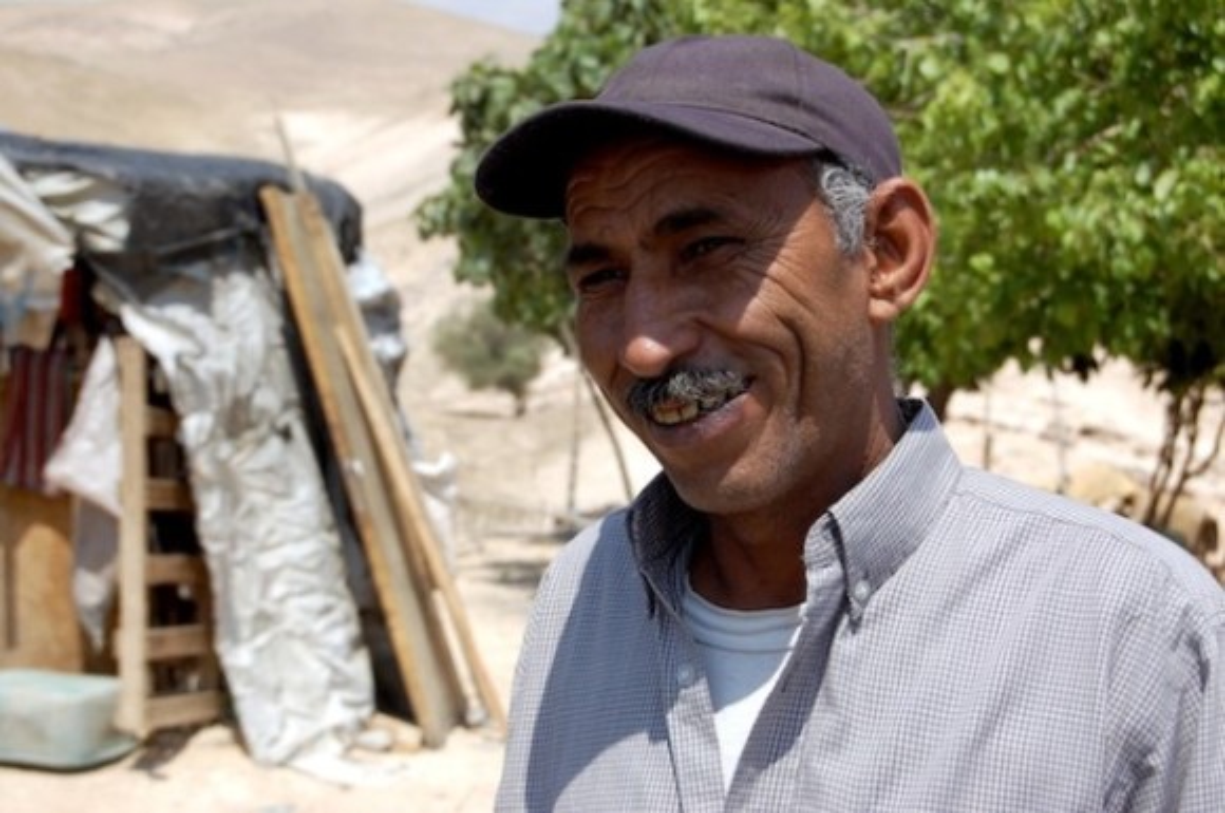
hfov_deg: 24.6
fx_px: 2803
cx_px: 612
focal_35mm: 82
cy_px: 406
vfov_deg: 16.5
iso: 200
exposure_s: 1/320
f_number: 9
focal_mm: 55
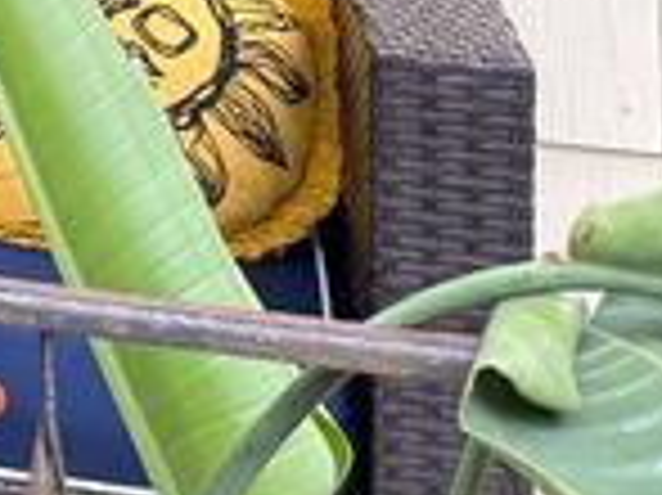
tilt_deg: +4.7
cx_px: -1617
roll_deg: -1.5
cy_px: -900
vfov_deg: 7.9
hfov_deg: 8.7
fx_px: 3191
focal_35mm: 167
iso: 64
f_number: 1.78
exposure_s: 1/241
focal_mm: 6.76
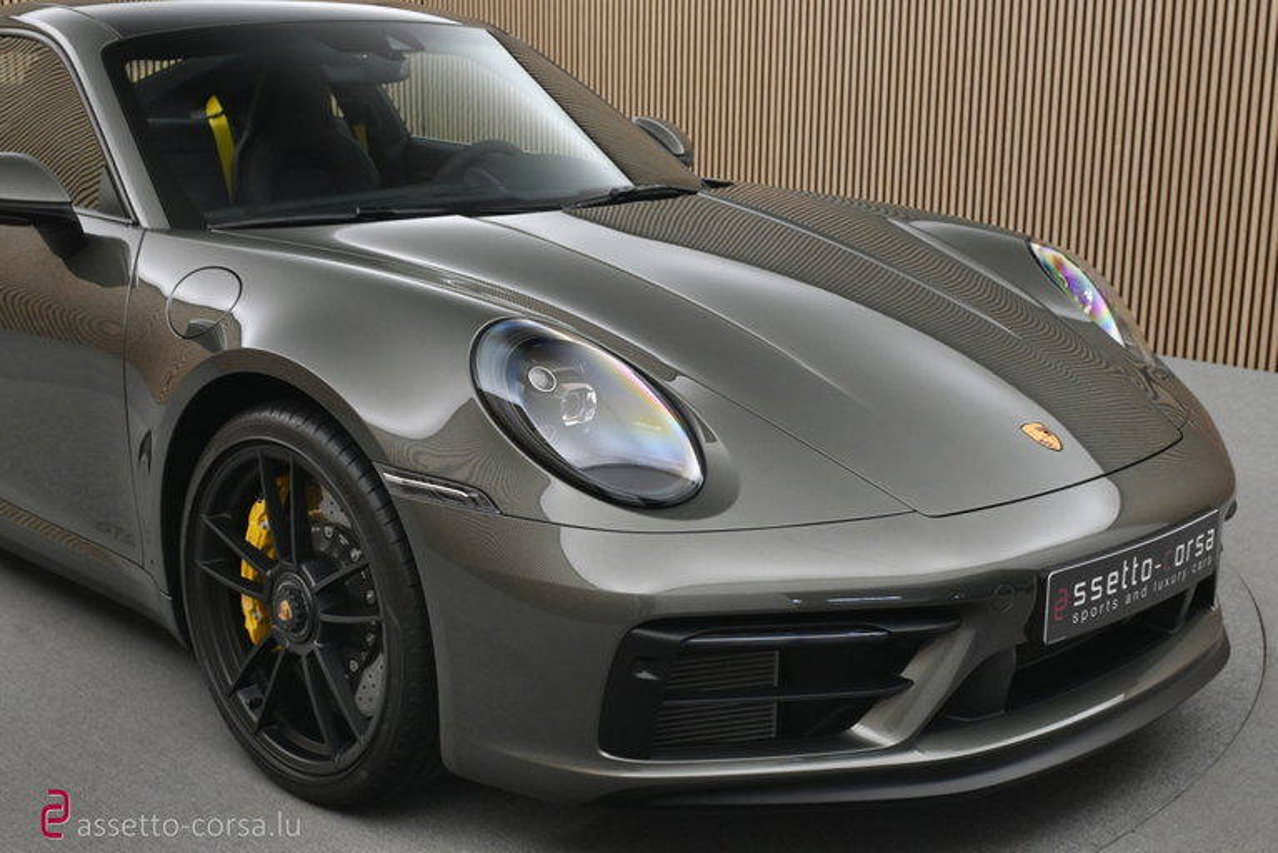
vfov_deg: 28.5
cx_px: 639
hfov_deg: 41.7
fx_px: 1678
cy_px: 426
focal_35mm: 47
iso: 560
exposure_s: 1/50
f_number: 5
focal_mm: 31.5
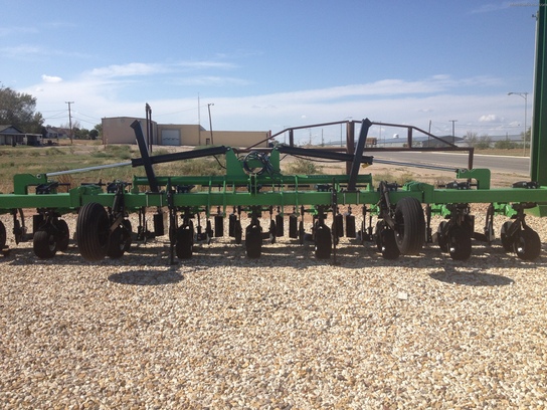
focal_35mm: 35
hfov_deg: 52.6
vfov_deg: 40.7
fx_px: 553
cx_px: 274
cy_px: 205
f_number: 2.4
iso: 50
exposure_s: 1/1972
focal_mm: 4.28
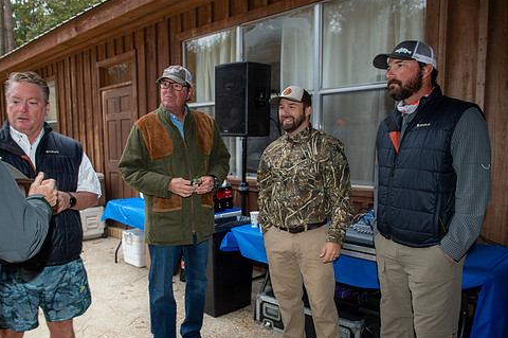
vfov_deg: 44.7
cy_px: 199
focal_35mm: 29
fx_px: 409
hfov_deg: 63.4
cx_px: 217
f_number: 5
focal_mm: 24
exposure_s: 1/60
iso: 400
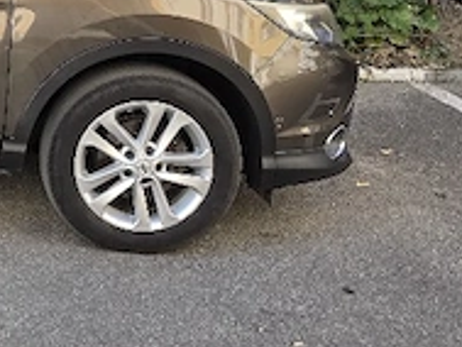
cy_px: 2
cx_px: -132
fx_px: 975
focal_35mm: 73
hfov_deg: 23.6
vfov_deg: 19.6
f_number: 1.4
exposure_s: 1/370
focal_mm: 6.5
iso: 32
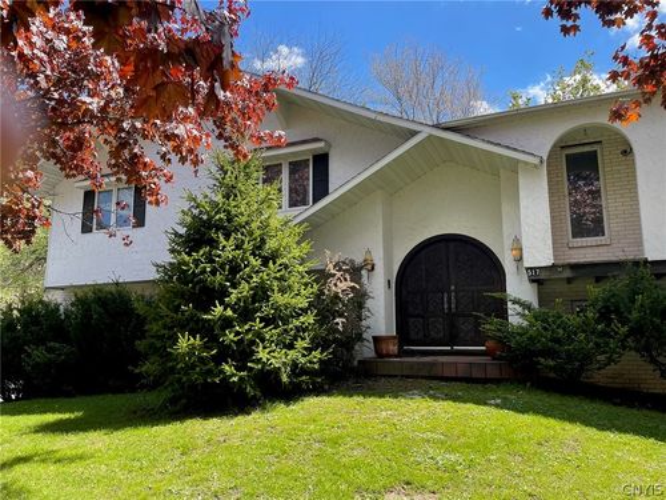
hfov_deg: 67.3
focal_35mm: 26
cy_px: 250
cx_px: 333
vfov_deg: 53.1
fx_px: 500
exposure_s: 1/868
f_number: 1.6
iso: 32
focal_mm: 4.2
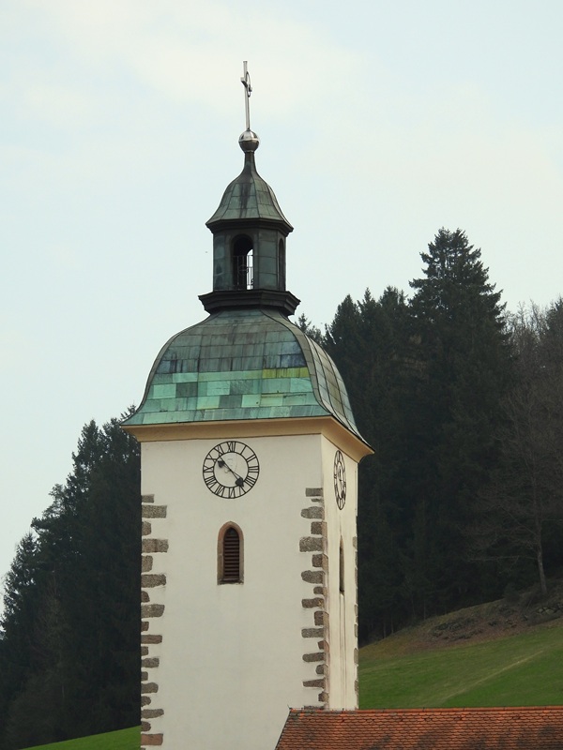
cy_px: 375
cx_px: 282
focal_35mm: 220
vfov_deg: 9.0
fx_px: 4771
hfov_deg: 6.8
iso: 100
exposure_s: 1/500
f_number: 4.5
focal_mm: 39.3
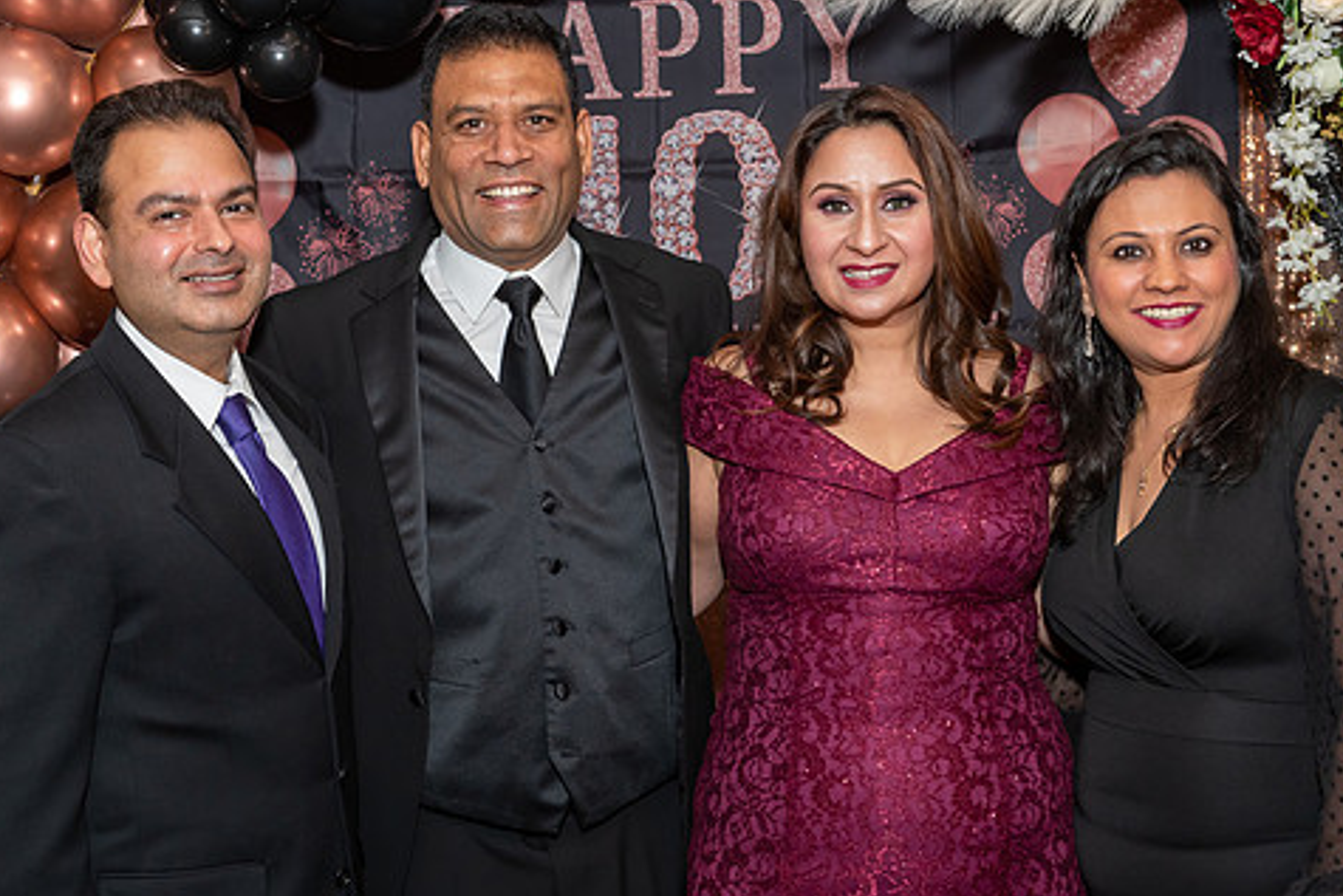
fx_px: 2425
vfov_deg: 20.9
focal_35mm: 65
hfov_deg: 30.9
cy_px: 510
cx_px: 577
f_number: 7.1
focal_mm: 32
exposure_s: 1/250
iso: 640
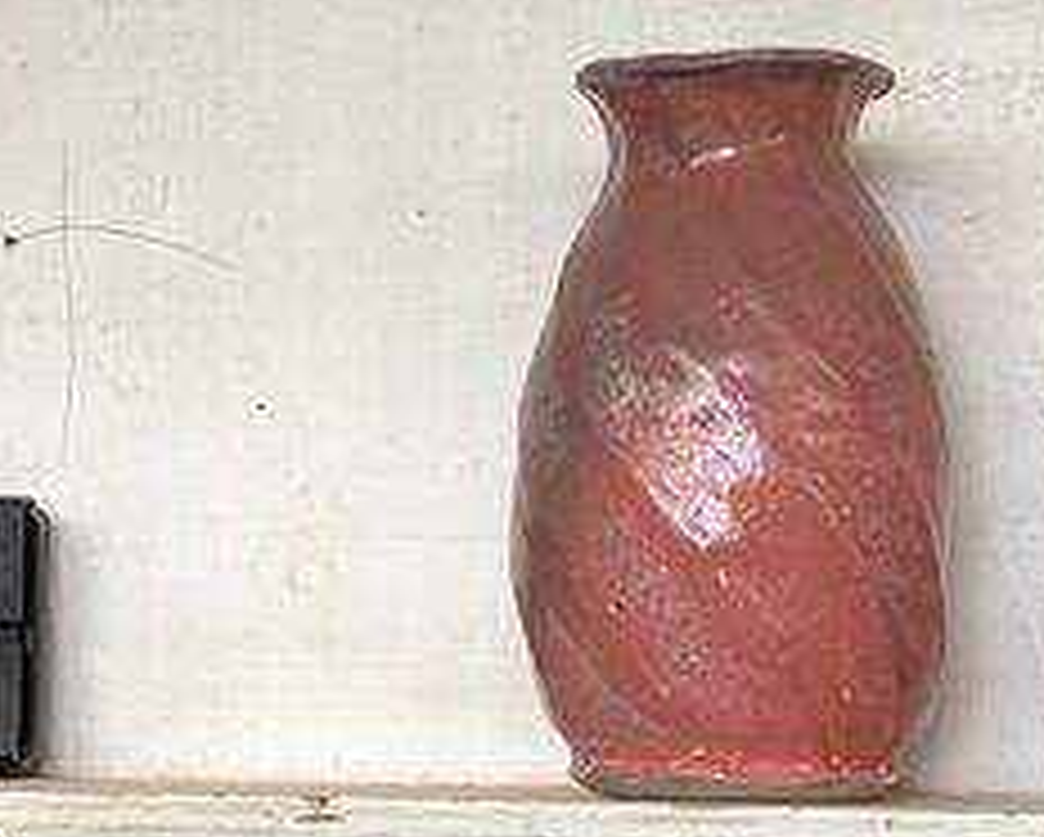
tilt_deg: +0.7
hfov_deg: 14.6
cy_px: 580
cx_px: 279
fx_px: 4051
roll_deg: -0.2
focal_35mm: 131
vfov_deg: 11.8
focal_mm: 5.96
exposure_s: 1/120
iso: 125
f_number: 1.6
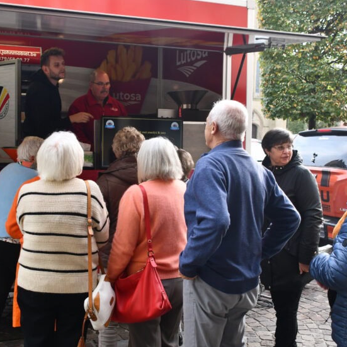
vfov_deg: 39.2
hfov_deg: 39.1
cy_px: 179
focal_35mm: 43
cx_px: 156
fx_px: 488
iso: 400
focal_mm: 21
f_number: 4
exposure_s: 1/250
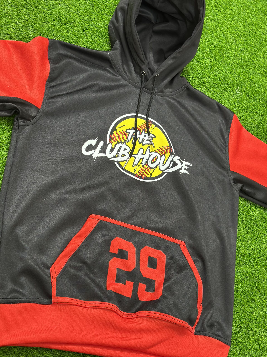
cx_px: 134
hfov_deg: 30.3
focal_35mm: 48
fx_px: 494
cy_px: 178
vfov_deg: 39.7
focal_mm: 6.86
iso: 250
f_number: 1.78
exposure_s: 1/33
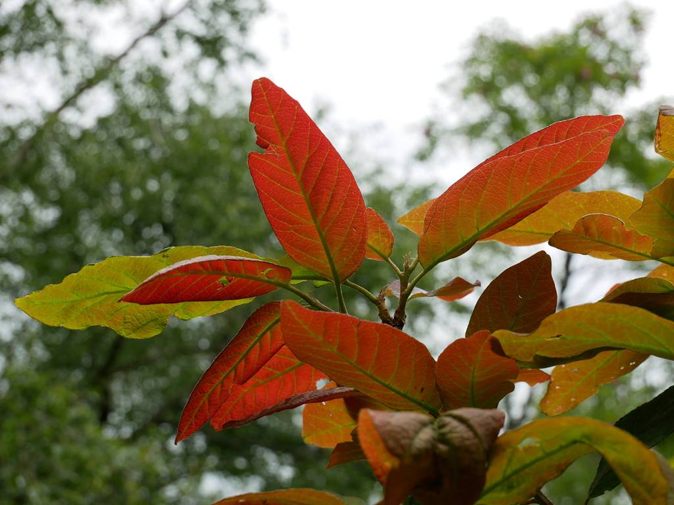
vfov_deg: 22.3
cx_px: 337
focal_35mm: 66
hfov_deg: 29.4
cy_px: 252
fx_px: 1285
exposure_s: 1/250
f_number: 7.1
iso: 200
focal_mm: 33
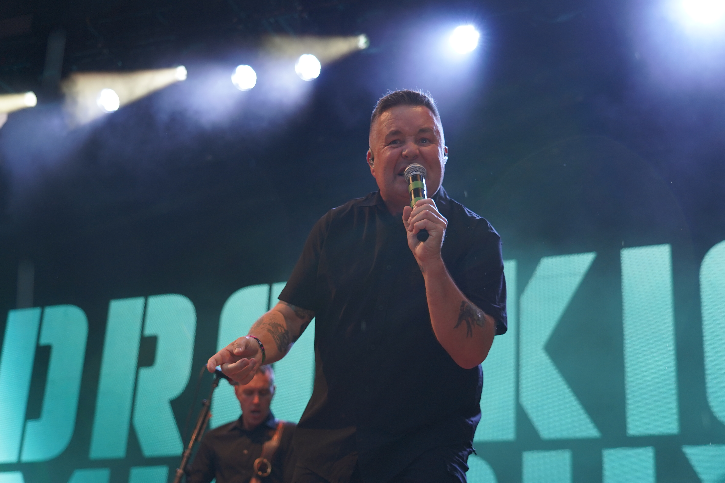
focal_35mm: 58
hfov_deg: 34.4
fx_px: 1168
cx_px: 308
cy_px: 273
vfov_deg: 23.4
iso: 500
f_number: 4
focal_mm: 46
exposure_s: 1/160
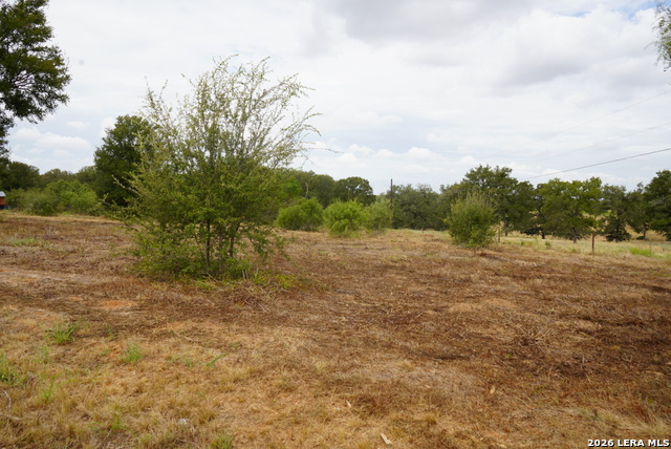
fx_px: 522
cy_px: 224
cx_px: 336
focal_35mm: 28
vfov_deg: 46.5
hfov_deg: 65.4
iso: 100
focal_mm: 28
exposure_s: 1/160
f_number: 10
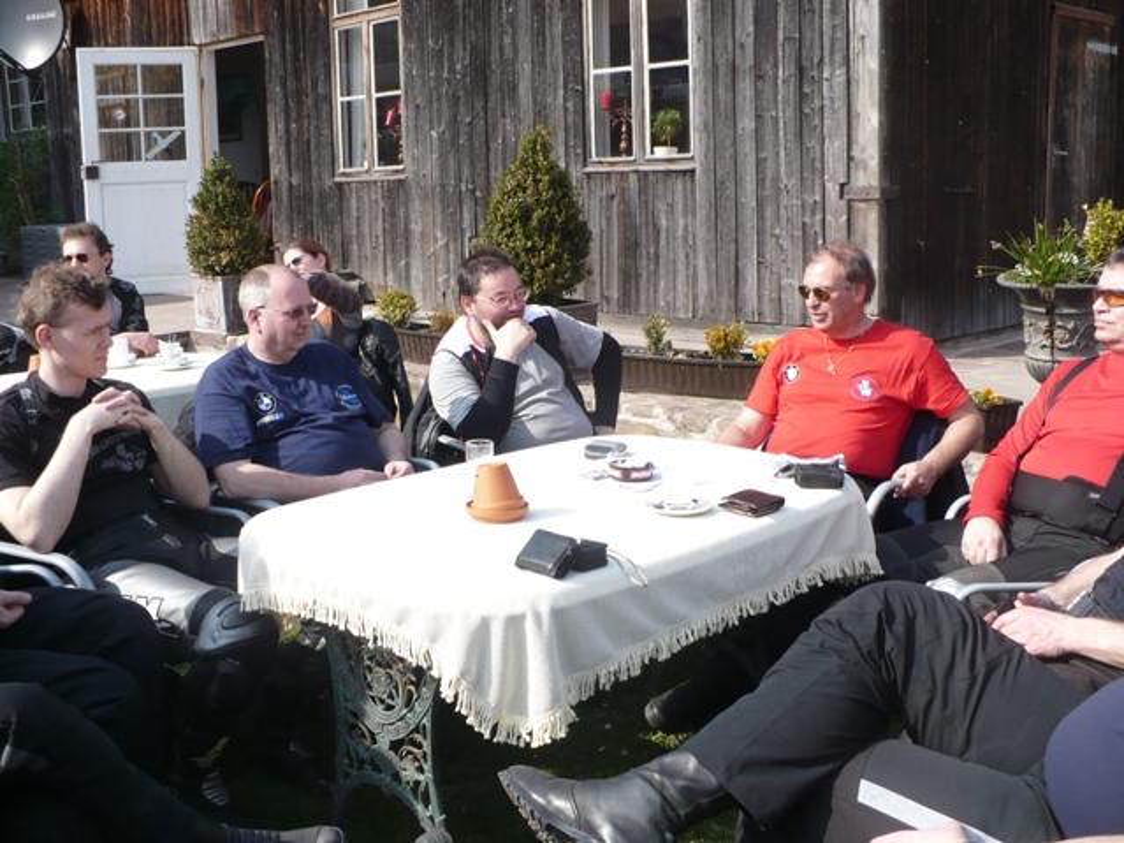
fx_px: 1201
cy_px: 422
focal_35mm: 37
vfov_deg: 38.7
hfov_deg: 50.1
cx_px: 562
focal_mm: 6.1
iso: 100
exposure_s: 1/640
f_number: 2.8
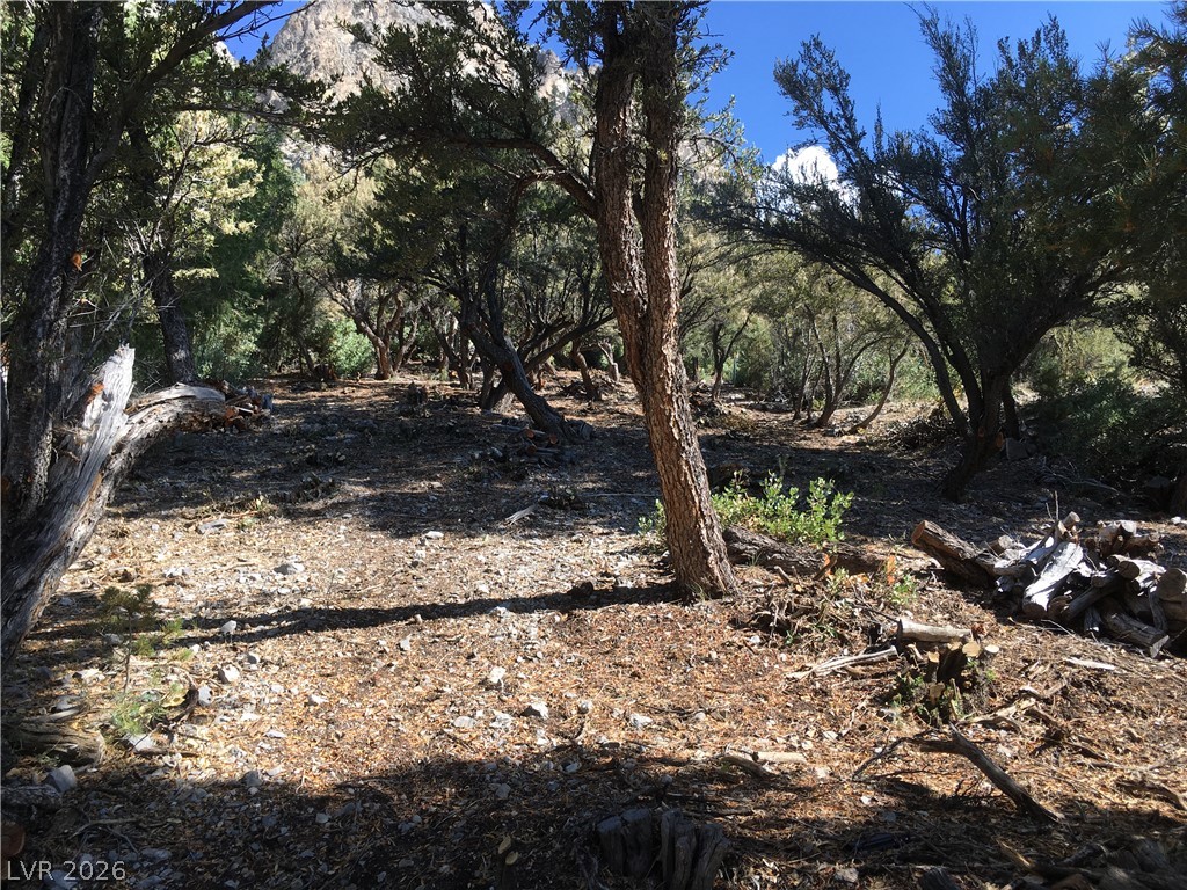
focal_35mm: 29
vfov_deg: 48.2
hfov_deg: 61.7
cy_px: 445
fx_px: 994
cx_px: 594
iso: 25
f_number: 2.2
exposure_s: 1/574
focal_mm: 4.15
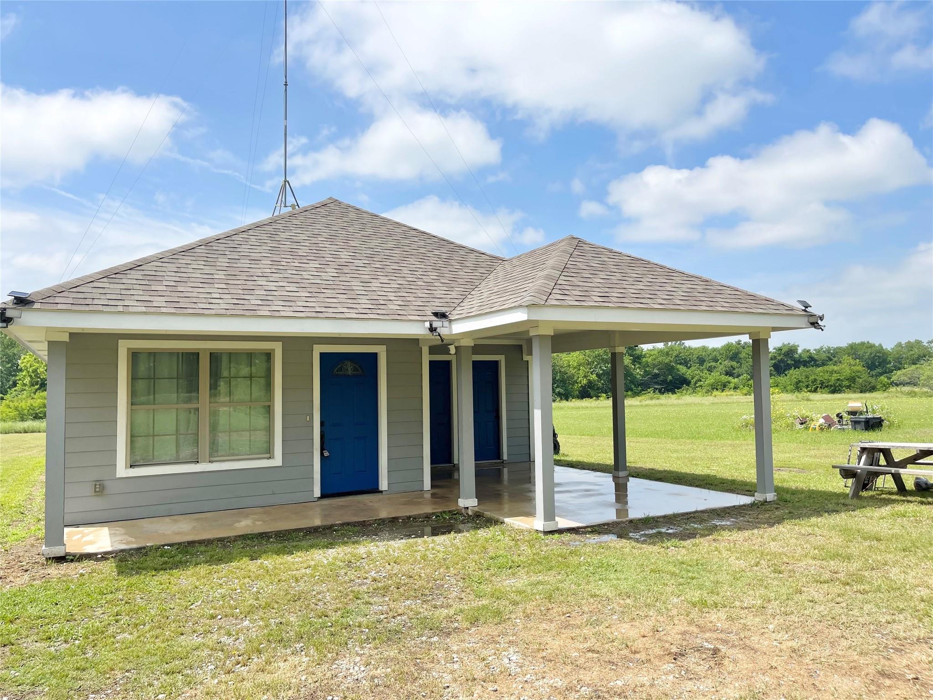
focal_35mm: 26
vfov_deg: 53.1
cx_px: 466
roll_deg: +1.1
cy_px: 350
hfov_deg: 67.3
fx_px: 701
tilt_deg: +1.9
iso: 32
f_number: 1.6
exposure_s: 1/4348
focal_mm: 5.1
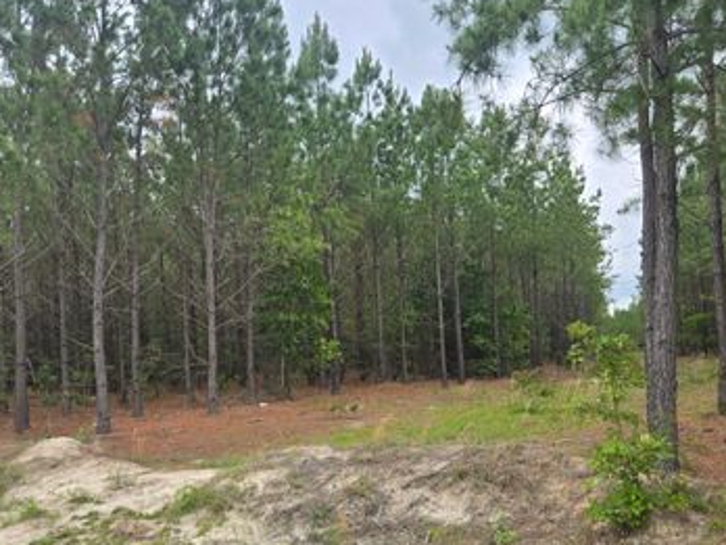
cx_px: 317
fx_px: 692
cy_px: 352
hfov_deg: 55.2
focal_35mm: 33
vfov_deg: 42.5
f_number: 1.8
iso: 25
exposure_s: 1/365
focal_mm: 5.4
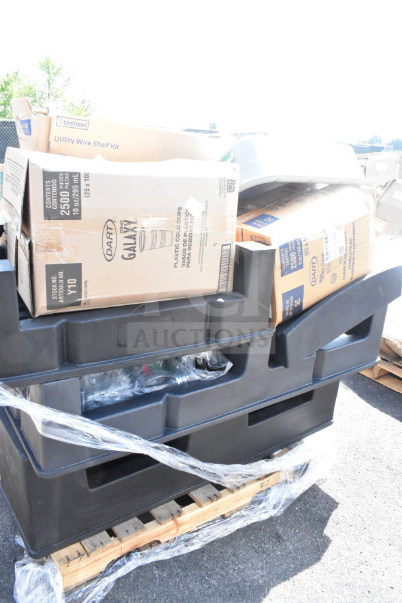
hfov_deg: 47.9
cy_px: 302
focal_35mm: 27
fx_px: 452
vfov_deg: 67.4
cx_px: 201
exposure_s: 1/640
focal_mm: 18
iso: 6400
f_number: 13
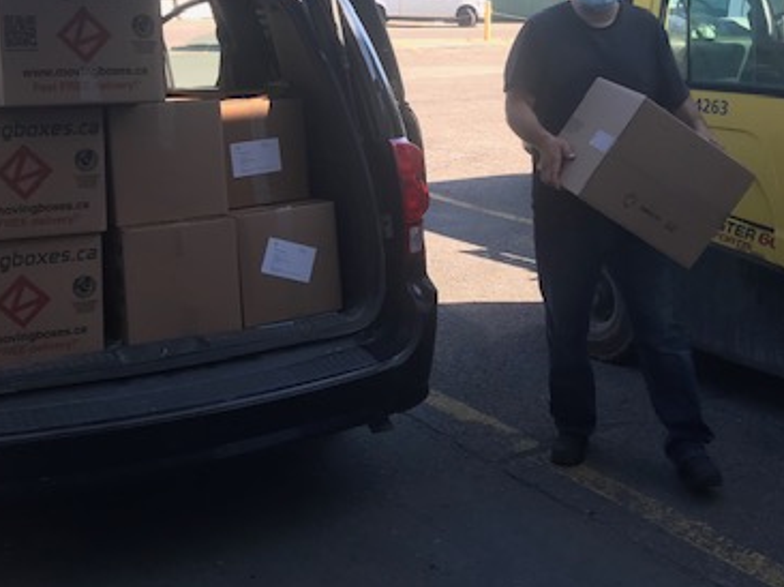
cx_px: 381
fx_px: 1109
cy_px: 184
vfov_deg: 29.4
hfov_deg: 38.9
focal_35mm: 49
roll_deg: +0.7
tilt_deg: -9.2
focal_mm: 3.99
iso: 20
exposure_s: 1/370
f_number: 1.8
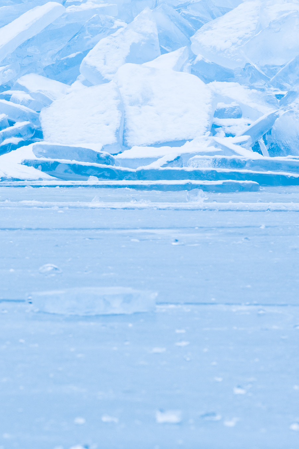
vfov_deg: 4.6
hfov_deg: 3.0
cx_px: -5
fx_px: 5632
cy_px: 224
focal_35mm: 452
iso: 320
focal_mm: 200
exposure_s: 1/200
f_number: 9
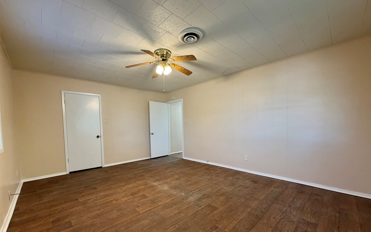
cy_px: 134
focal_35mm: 15
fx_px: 152
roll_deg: +1.4
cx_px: 187
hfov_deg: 101.5
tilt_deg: -2.9
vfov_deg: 74.3
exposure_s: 1/60
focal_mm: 2.22
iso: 250
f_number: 2.2
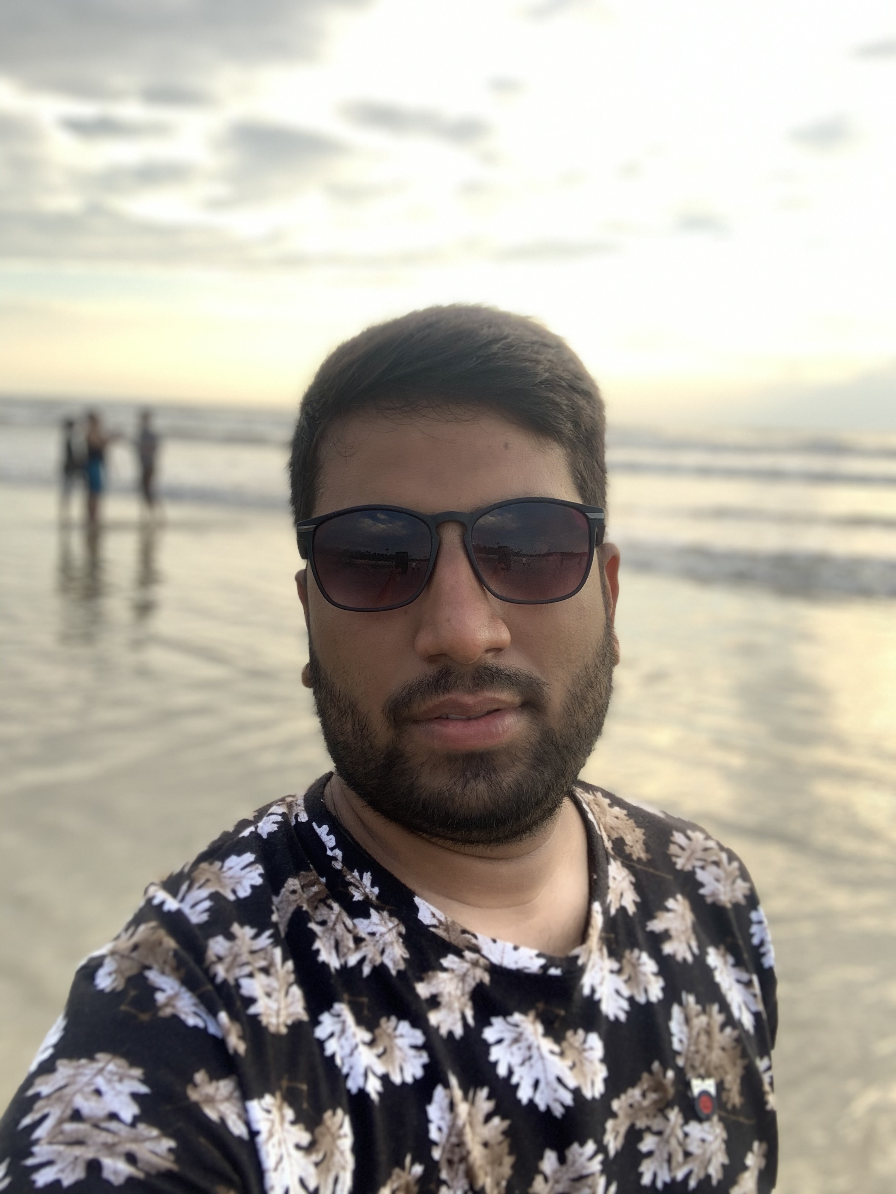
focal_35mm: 32
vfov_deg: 56.8
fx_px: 1104
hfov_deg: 44.2
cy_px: 597
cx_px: 448
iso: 32
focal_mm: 2.87
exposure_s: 1/121
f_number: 2.2
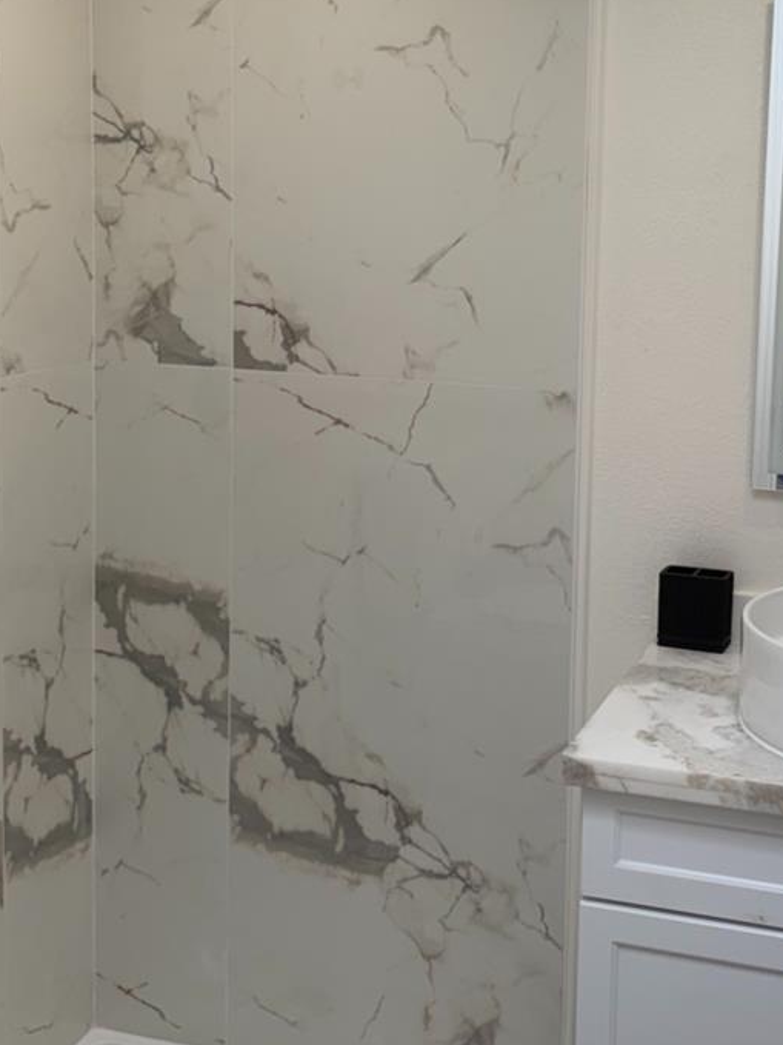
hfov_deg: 27.2
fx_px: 1599
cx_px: 562
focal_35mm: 53
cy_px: 331
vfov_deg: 35.7
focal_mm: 6.76
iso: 80
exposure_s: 1/264
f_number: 1.78
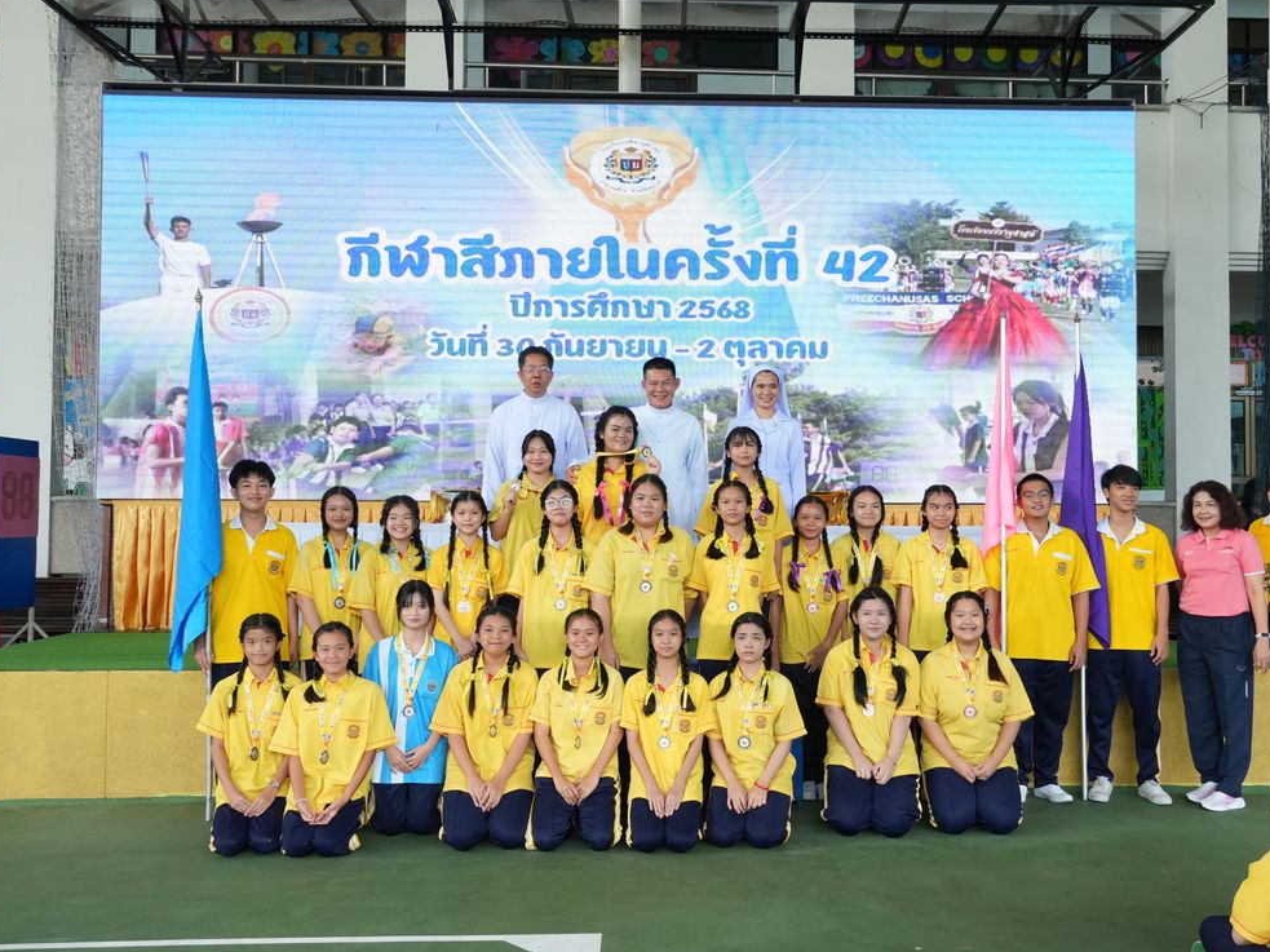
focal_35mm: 33
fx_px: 1211
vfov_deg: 42.9
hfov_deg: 55.2
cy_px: 477
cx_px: 710
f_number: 6.3
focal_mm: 20
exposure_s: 1/125
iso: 1250
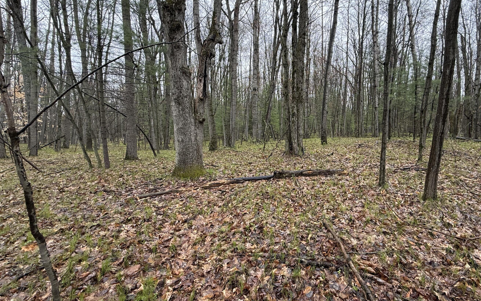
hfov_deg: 93.7
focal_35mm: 17
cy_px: 137
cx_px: 275
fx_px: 223
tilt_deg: -2.1
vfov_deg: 67.9
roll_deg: +1.1
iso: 64
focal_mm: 2.22
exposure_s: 1/116
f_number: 2.2
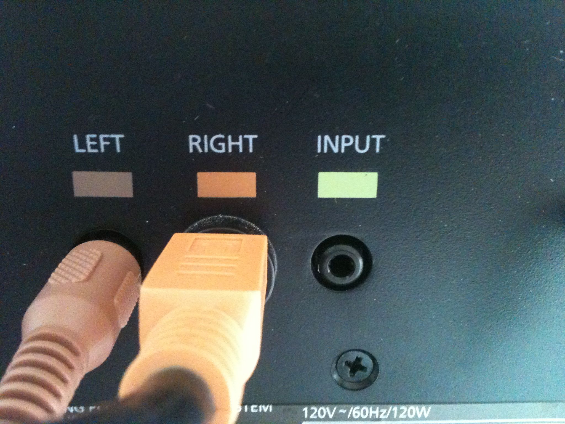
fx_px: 571
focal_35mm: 35
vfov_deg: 40.7
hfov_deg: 52.6
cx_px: 282
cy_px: 212
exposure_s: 1/17
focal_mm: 3.85
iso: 640
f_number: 2.8
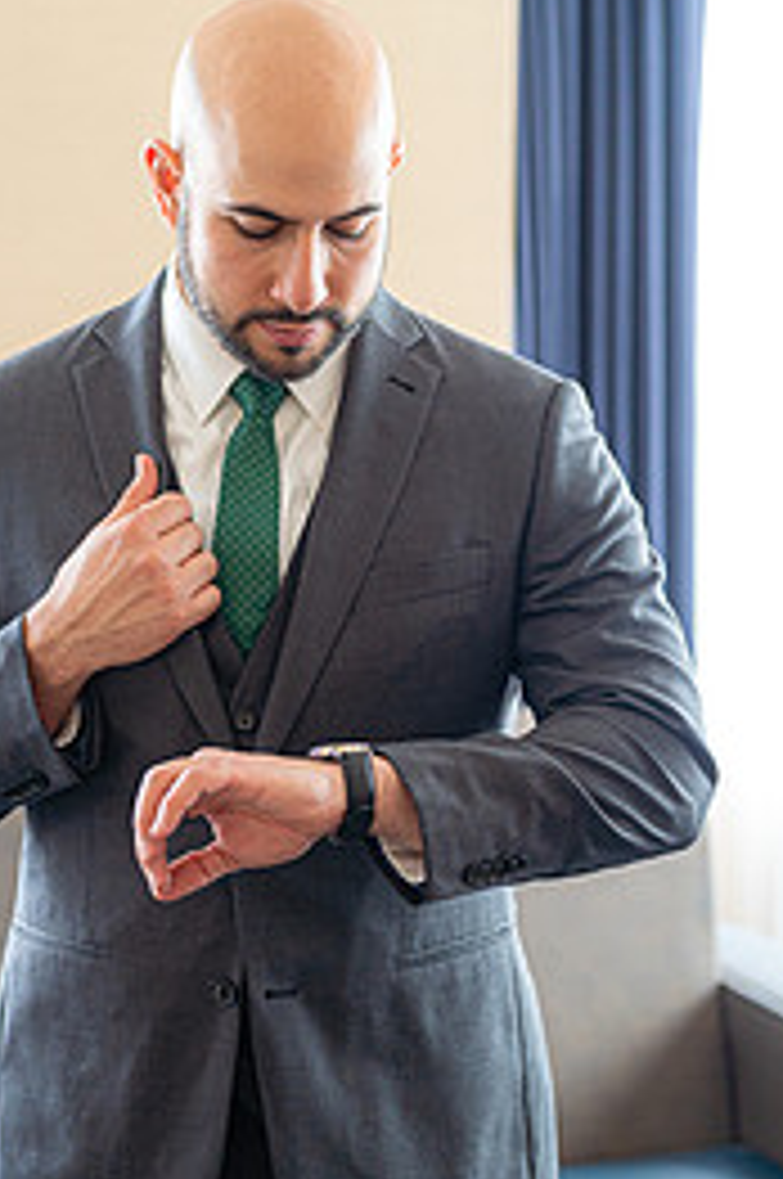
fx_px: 2813
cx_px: 338
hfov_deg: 15.8
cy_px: 688
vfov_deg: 23.6
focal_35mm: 86
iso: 800
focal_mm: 50
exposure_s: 1/125
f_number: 2
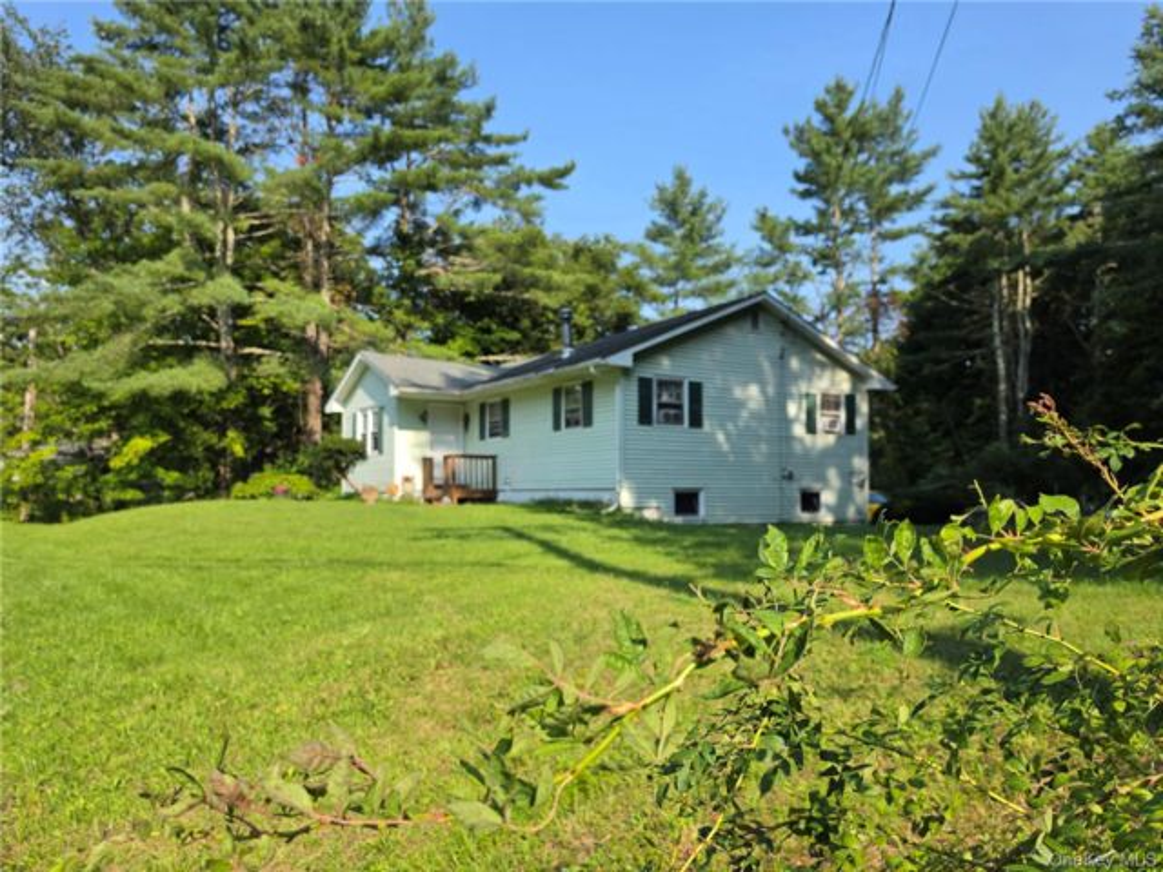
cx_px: 582
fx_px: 773
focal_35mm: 23
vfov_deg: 58.9
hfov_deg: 73.9
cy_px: 436
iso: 64
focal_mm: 6.5
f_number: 1.4
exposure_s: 1/5000
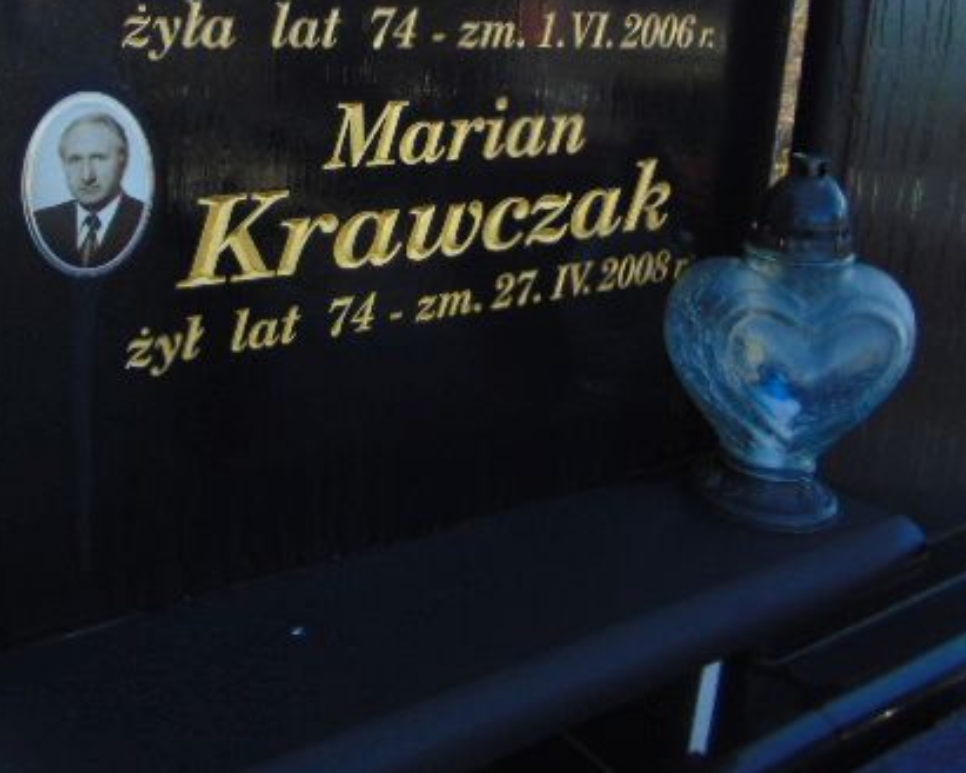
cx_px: 324
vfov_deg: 38.4
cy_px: 214
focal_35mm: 38
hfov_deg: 47.2
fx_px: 1087
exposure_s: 1/250
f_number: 3
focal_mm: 4.5
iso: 80
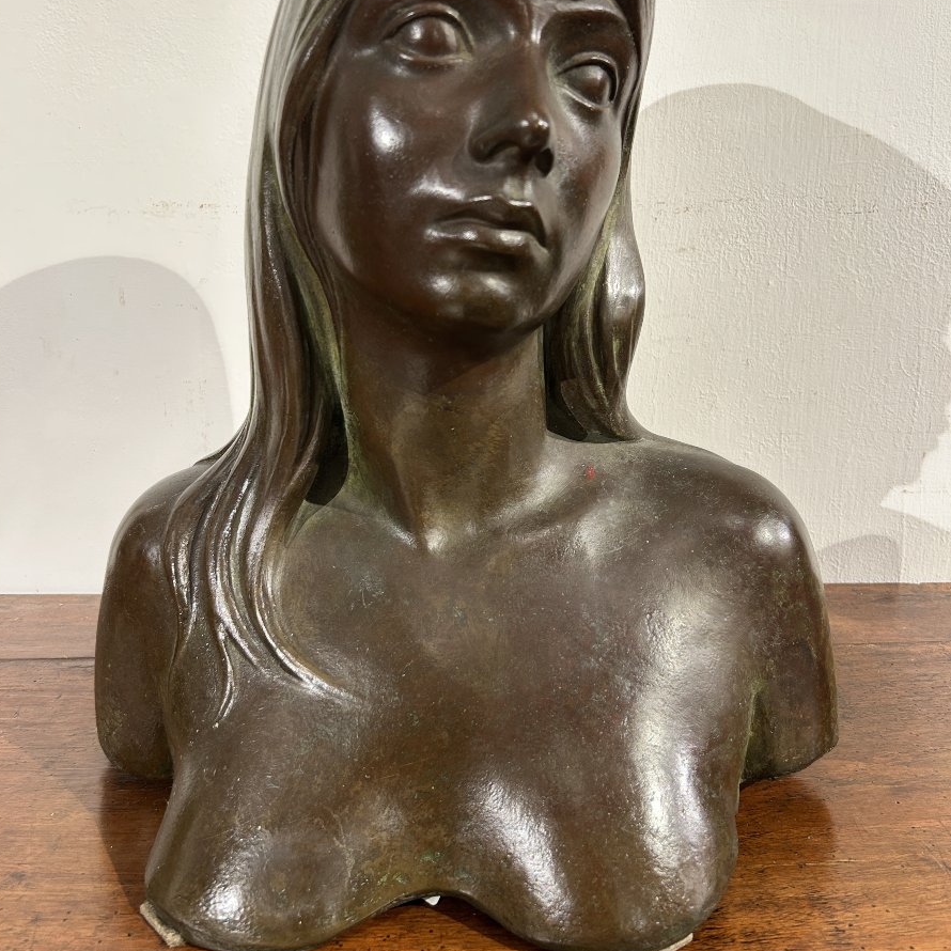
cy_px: 386
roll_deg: +0.3
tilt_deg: -10.8
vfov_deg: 52.2
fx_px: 964
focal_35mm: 31
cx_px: 473
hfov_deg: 52.5
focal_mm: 5.7
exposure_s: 1/50
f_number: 1.5
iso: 100
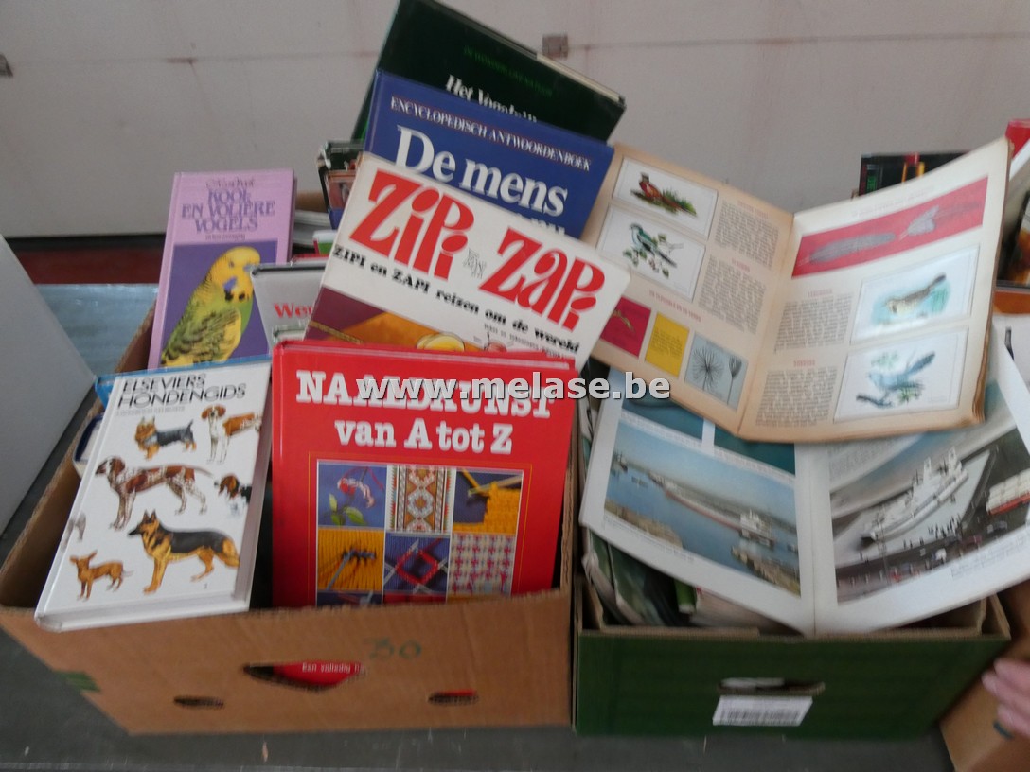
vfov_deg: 56.8
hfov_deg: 71.6
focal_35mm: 24
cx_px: 515
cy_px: 386
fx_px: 714
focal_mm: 4.3
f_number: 3.3
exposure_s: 1/125
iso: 400
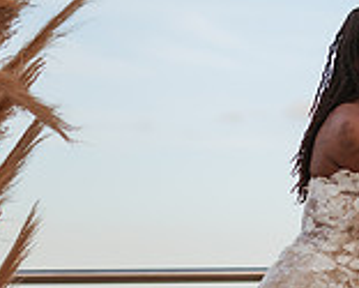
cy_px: 51
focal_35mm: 126
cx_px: 419
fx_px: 1340
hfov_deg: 14.8
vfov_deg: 12.2
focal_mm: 35
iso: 250
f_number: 1.6
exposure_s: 1/8000
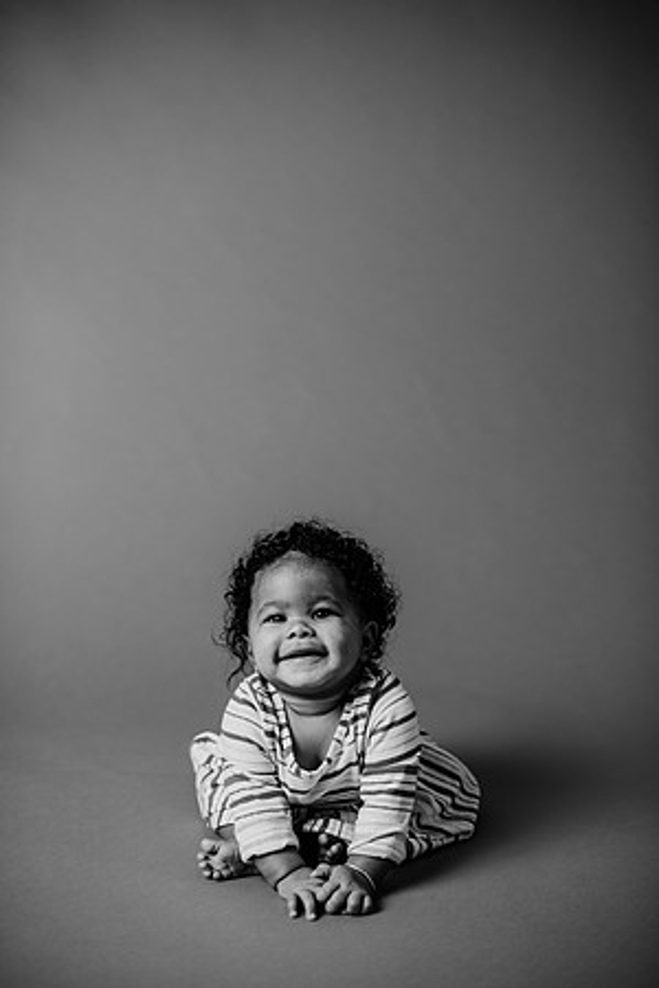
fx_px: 1373
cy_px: 494
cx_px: 330
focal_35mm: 50
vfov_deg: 39.6
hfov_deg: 27.0
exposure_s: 1/160
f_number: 2.2
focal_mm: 50
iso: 100
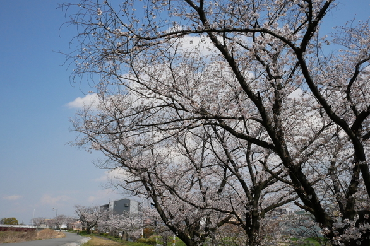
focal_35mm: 32
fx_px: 329
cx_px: 182
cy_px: 130
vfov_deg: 41.1
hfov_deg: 58.7
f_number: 11
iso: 800
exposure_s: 1/1600
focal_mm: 15
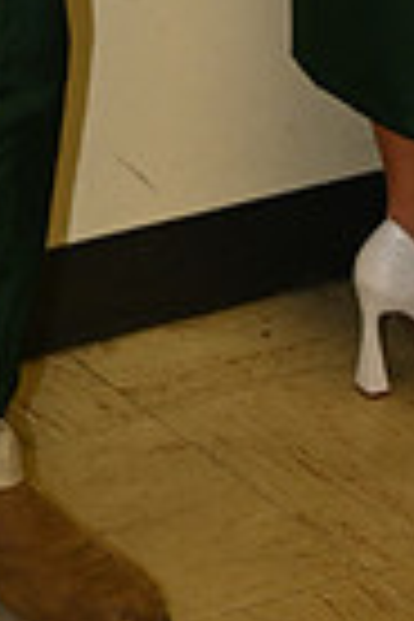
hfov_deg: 7.8
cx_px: -279
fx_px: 2967
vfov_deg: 10.8
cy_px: -666
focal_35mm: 172
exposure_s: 1/60
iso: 1600
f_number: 5.6
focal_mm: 41
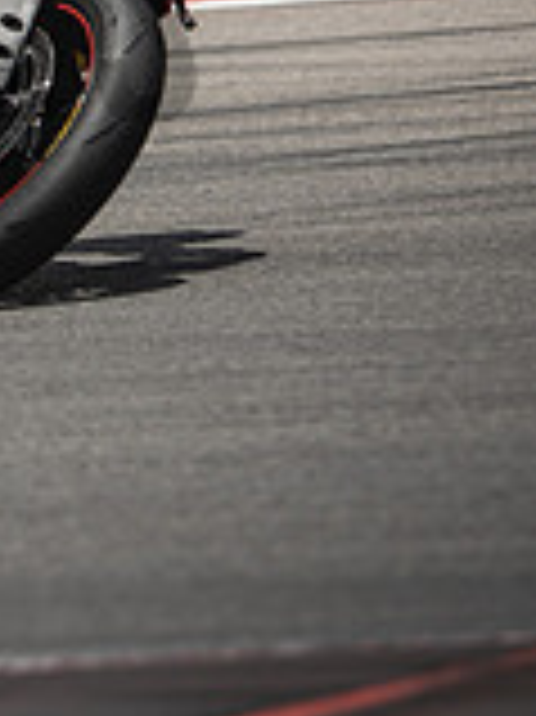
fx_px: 21810
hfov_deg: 1.4
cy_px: 7
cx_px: -757
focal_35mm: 1055
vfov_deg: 1.9
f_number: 2.8
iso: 125
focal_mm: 200
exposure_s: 1/2000
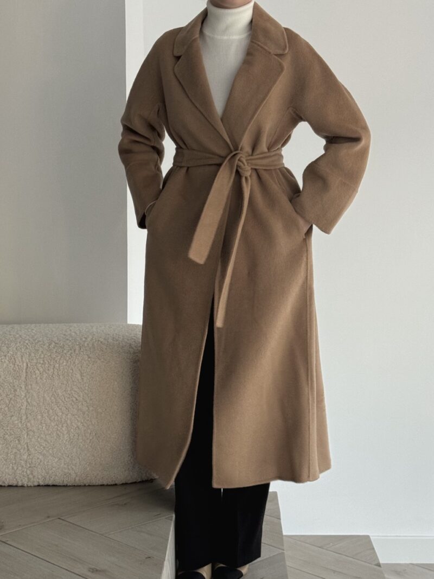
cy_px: 290
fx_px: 803
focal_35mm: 48
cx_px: 217
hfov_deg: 30.3
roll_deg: +0.3
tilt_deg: -5.2
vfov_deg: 39.7
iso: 125
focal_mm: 6.76
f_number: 1.78
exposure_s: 1/60
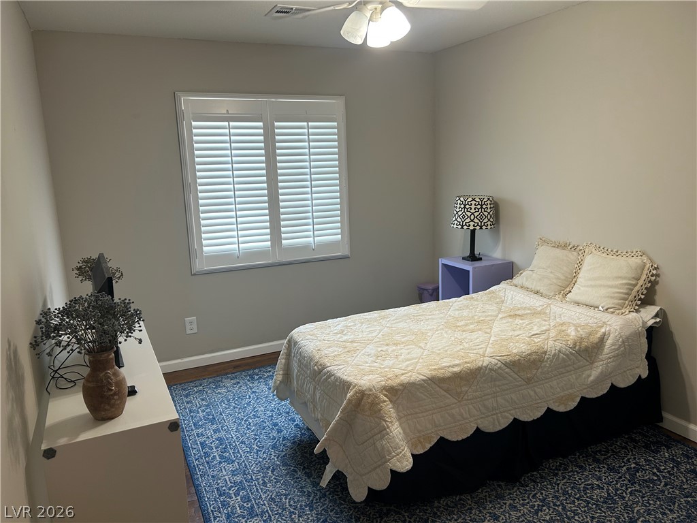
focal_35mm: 26
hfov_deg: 67.3
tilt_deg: -11.5
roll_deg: +2.1
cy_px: 262
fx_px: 524
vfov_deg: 53.1
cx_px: 348
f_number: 1.5
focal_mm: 5.7
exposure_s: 1/60
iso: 80
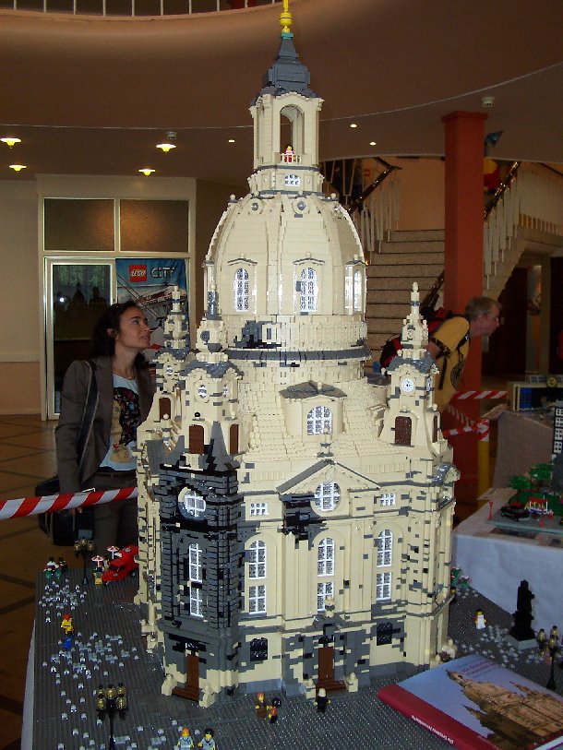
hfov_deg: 38.7
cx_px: 282
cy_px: 375
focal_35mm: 37
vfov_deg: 50.1
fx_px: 802
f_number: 2.8
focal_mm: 5.6
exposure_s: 1/60
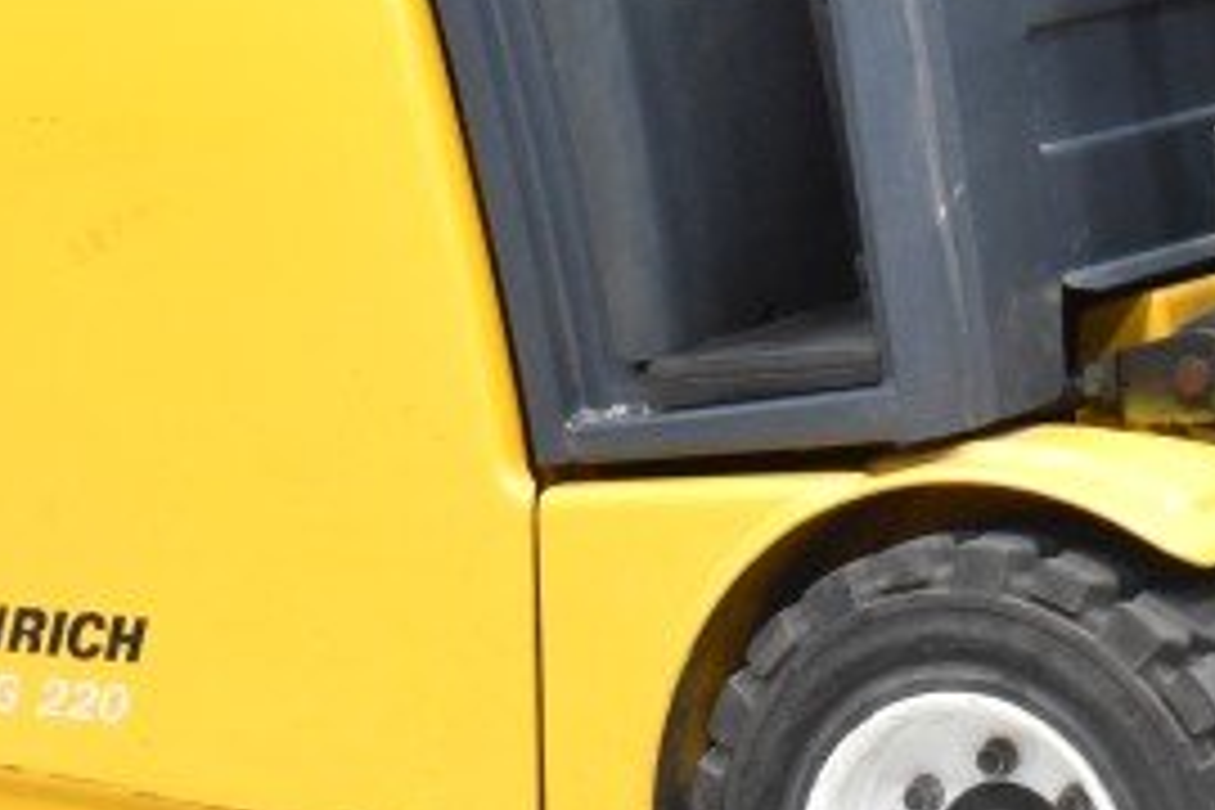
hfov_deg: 8.8
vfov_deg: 5.8
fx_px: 7871
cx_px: 914
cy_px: -387
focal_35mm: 233
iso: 2000
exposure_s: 1/30
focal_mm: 35
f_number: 5.6
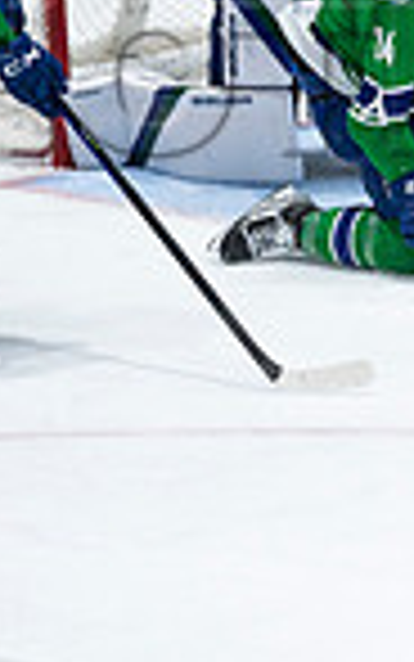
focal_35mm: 803
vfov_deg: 2.6
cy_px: 34
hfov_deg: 1.6
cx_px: 621
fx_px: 14482
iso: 1250
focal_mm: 200
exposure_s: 1/1250
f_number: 2.8
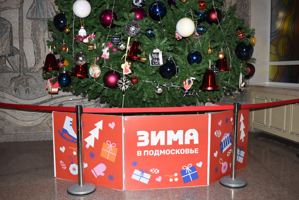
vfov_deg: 36.9
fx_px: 299
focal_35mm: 36
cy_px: 100
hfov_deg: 53.1
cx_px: 150
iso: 800
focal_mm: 24
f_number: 5
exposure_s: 1/60
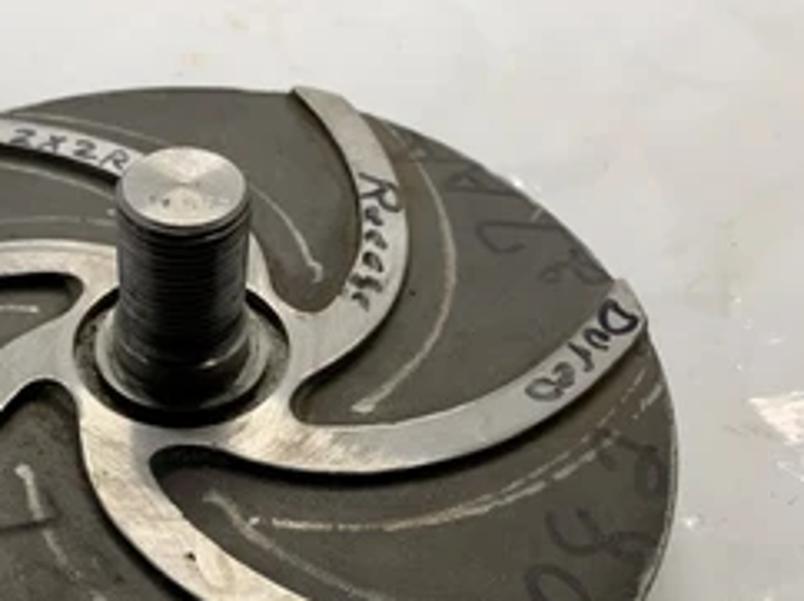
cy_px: 485
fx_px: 998
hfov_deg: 42.1
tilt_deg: -51.5
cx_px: 169
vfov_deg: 32.6
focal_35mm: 43
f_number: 1.8
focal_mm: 4.25
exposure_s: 1/121
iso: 64
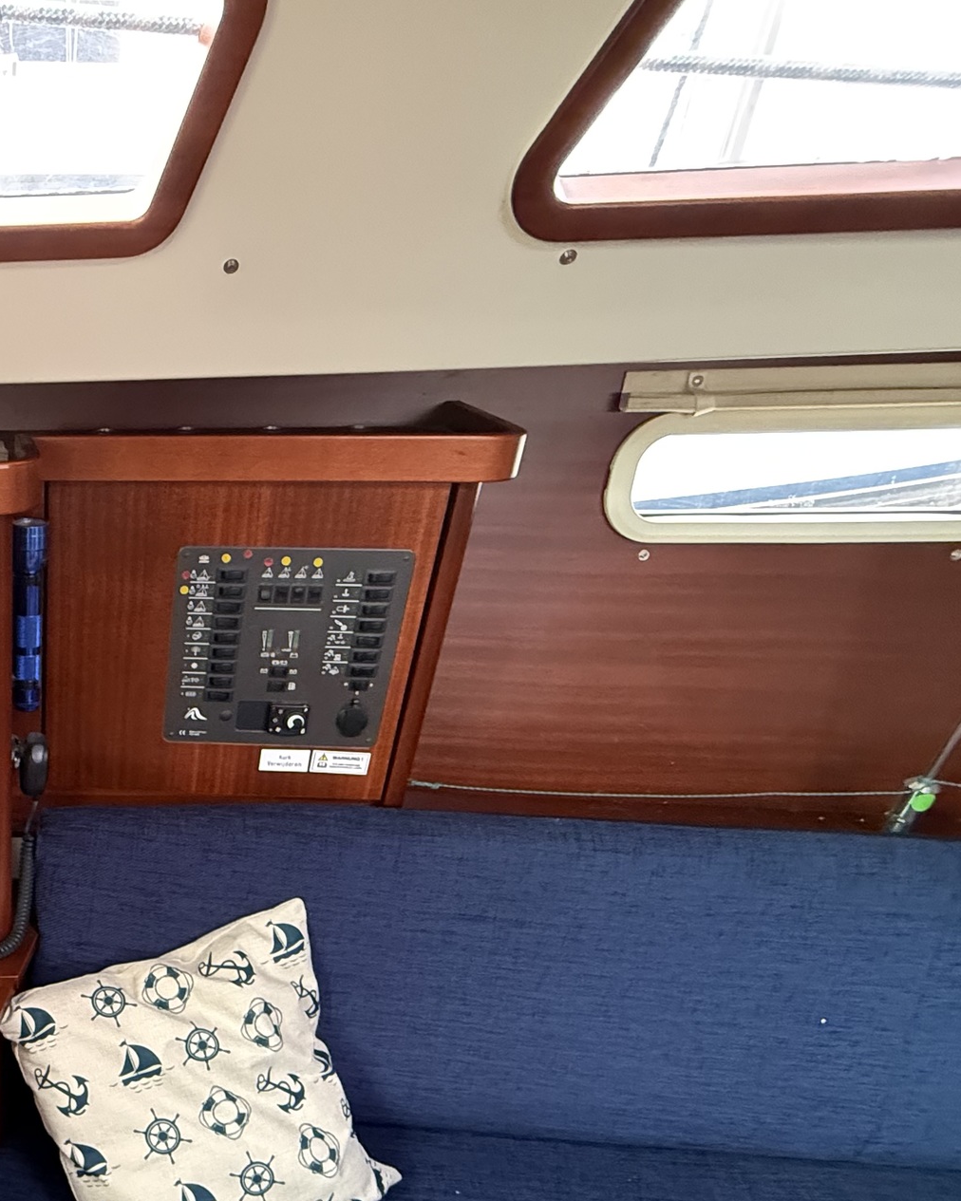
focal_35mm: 27
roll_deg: -0.4
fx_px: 960
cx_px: 8
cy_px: 829
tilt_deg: -31.8
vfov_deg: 62.0
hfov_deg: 45.3
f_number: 2.2
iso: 800
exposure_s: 1/60
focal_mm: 2.22
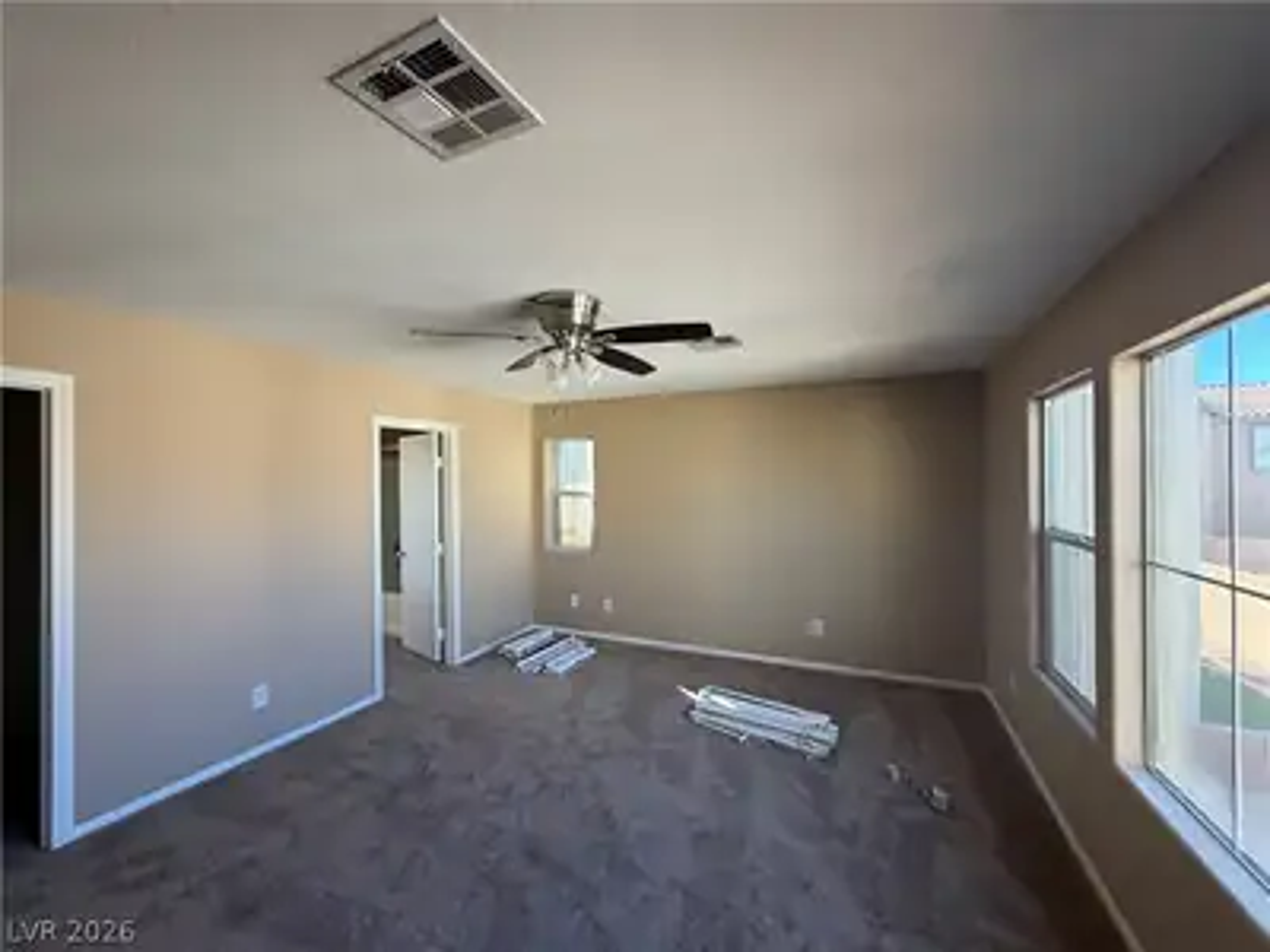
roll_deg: +0.1
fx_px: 514
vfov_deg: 85.7
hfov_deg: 102.1
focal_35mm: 14
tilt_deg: +0.4
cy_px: 476
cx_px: 635
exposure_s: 1/121
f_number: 2.2
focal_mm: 2.22
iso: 100
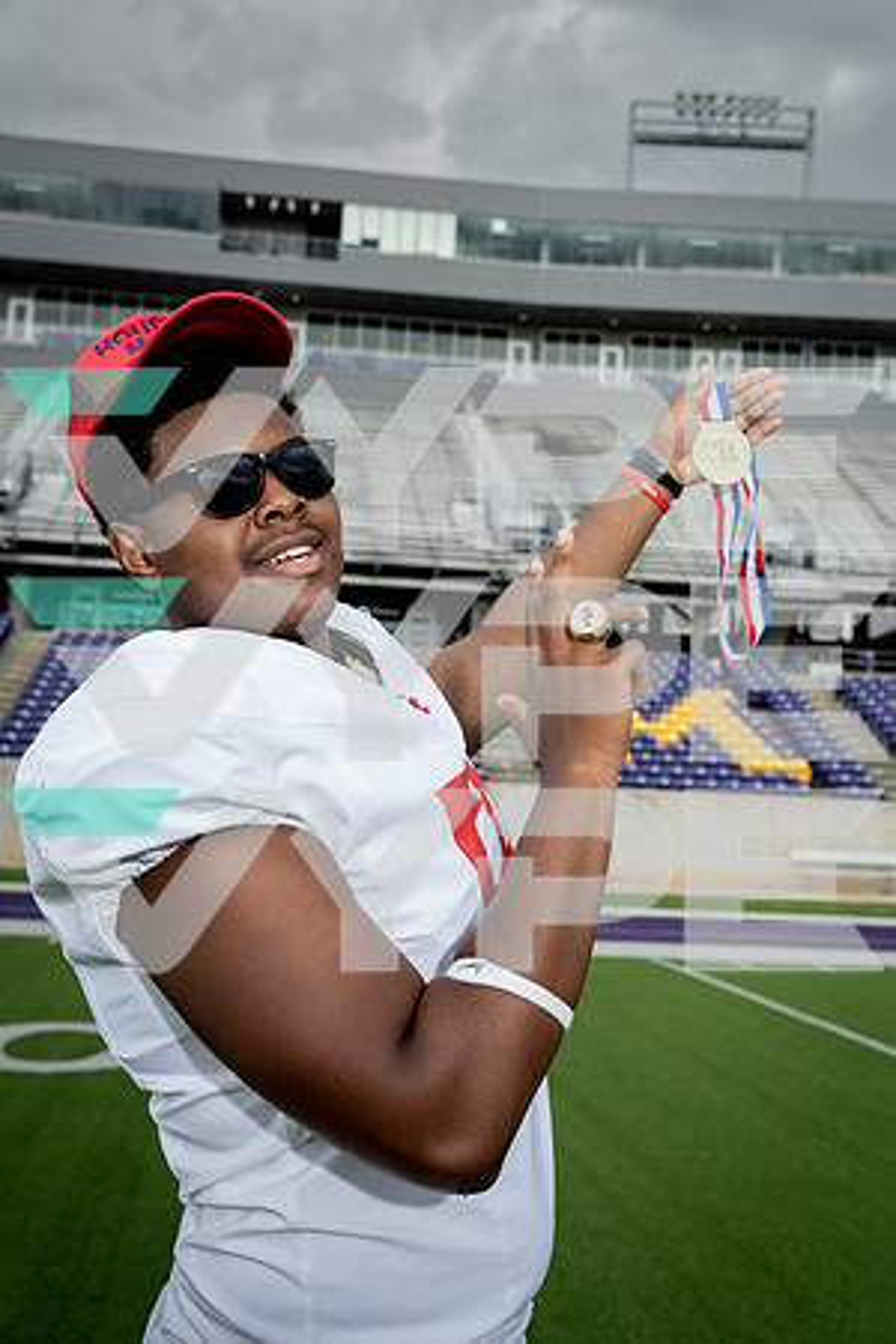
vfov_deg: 47.4
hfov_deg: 32.6
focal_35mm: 41
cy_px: 672
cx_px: 448
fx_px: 1531
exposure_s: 1/250
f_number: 5.6
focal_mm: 41
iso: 640
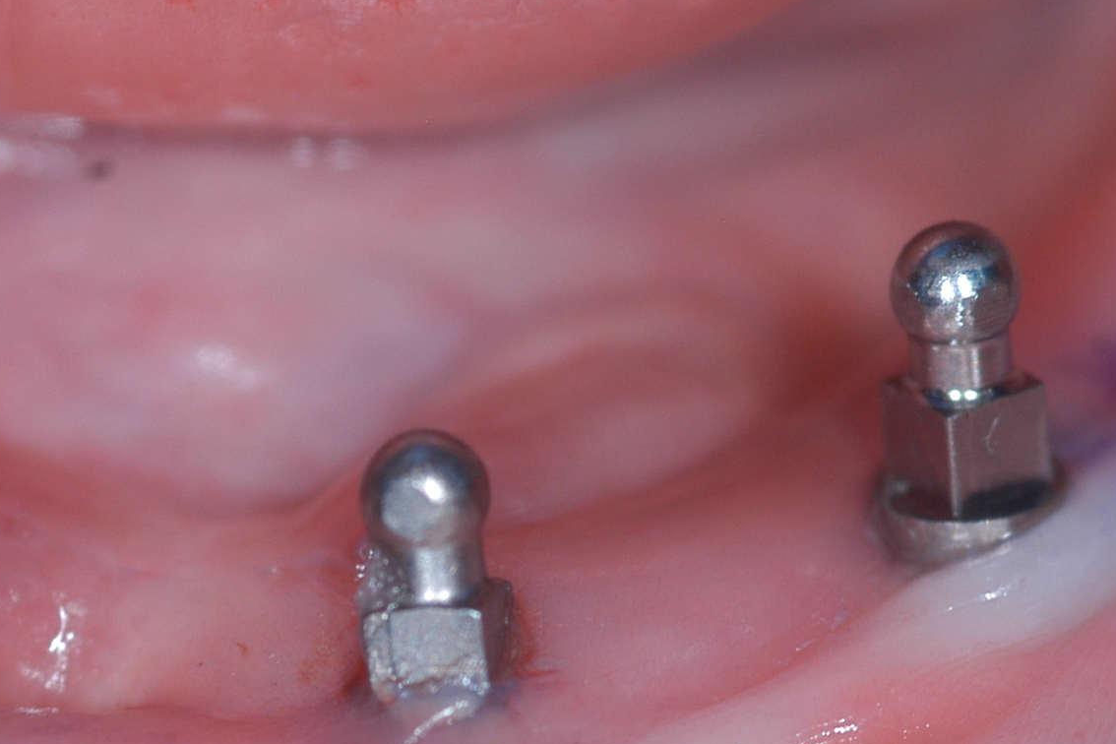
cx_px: 410
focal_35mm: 417
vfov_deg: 3.3
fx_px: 12936
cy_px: 695
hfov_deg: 4.9
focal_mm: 105
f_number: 5
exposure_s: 1/60
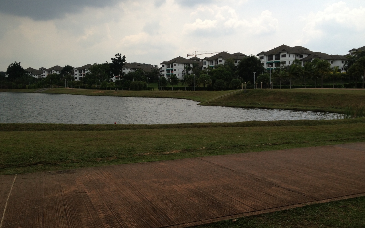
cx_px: 184
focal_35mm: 38
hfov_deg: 51.5
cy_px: 100
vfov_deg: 33.5
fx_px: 378
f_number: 2.4
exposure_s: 1/2045
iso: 50
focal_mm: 4.28
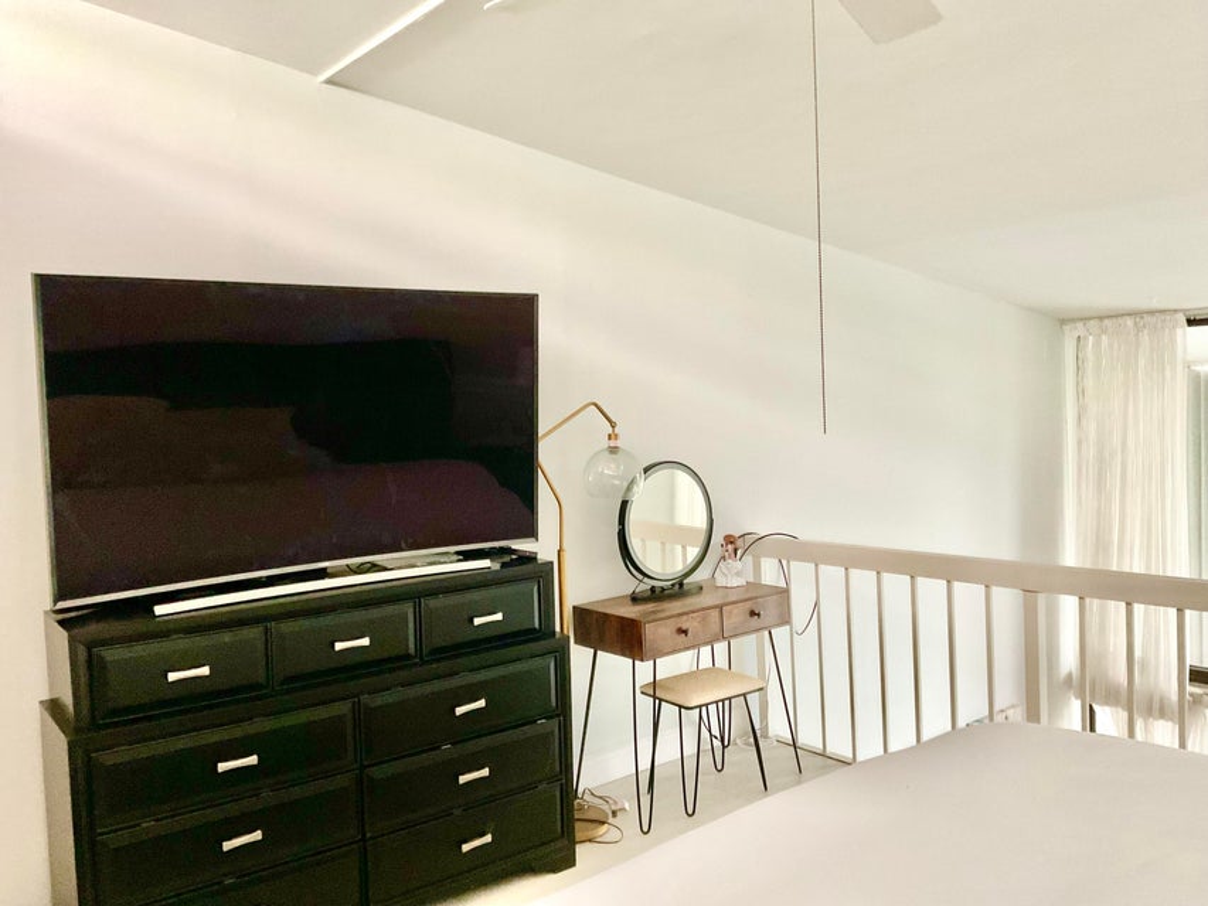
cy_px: 453
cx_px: 604
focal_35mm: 29
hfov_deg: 61.7
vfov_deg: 48.2
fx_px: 1012
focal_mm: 3
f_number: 1.8
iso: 250
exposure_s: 1/60
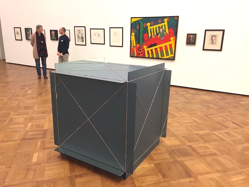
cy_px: 94
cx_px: 124
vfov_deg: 48.2
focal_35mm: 29
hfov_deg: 61.7
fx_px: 209
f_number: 2.2
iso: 100
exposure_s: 1/33
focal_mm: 4.15
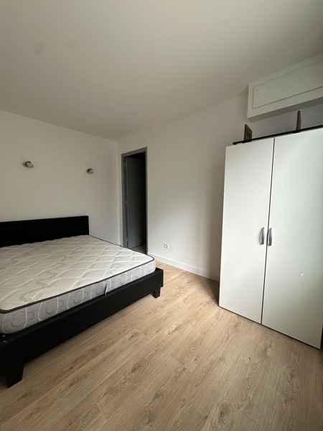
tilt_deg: -5.1
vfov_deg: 102.1
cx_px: 162
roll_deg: -0.6
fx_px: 174
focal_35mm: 14
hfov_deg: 85.7
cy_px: 216
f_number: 2.2
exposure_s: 1/445
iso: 40
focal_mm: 2.22
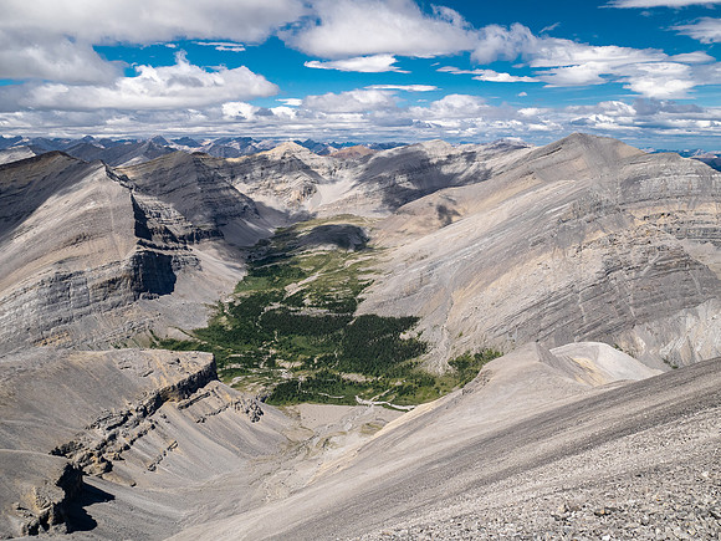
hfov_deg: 56.8
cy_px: 270
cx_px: 360
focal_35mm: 32
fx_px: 667
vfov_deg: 44.2
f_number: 8
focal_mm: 16
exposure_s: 1/250
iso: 200
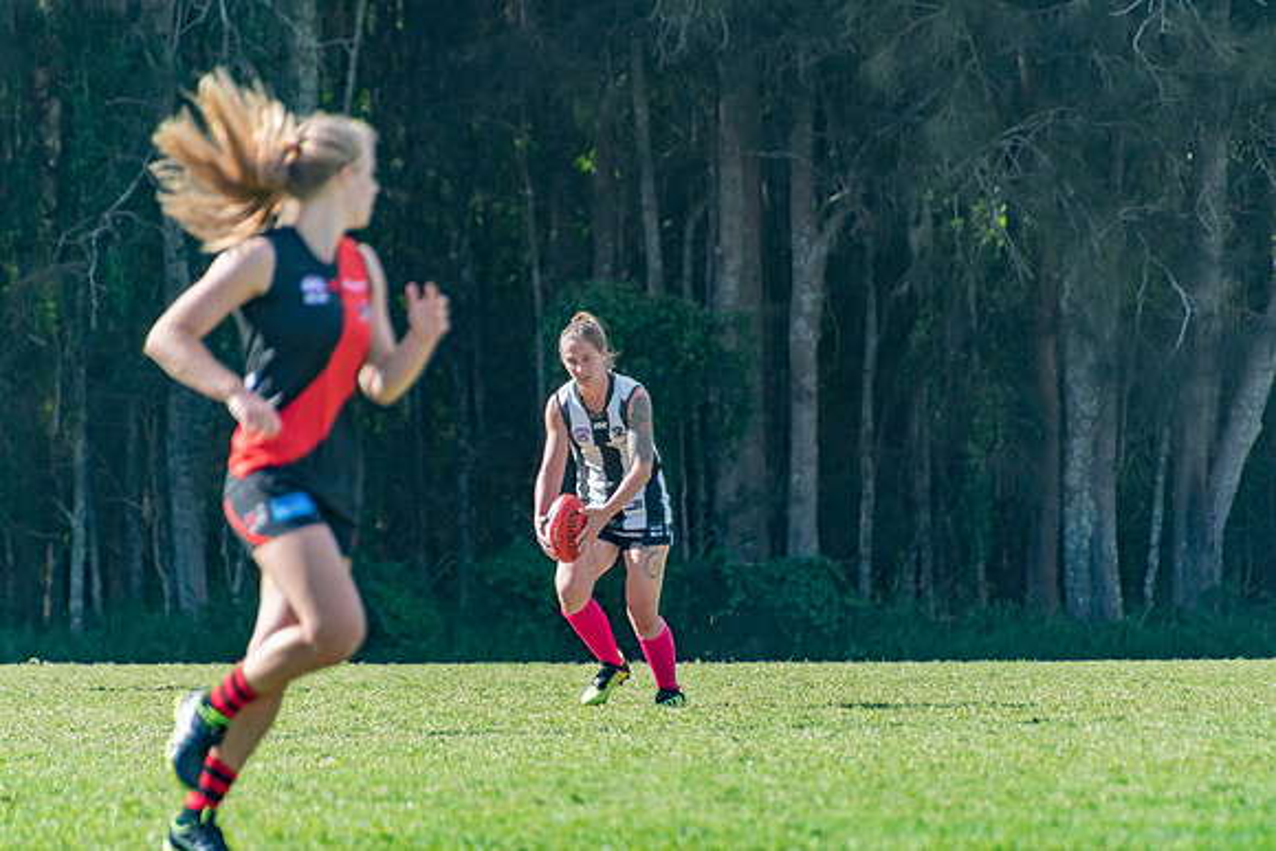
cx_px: 638
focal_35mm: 605
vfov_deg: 2.3
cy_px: 426
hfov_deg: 3.4
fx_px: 21438
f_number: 6.3
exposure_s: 1/1000
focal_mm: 400
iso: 800
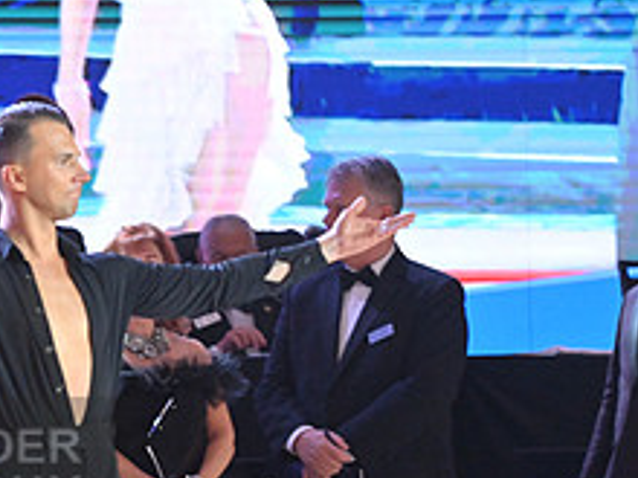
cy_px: 474
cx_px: -200
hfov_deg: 3.9
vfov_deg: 2.9
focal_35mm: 508
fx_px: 9363
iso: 4000
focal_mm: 200
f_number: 4.5
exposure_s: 1/400
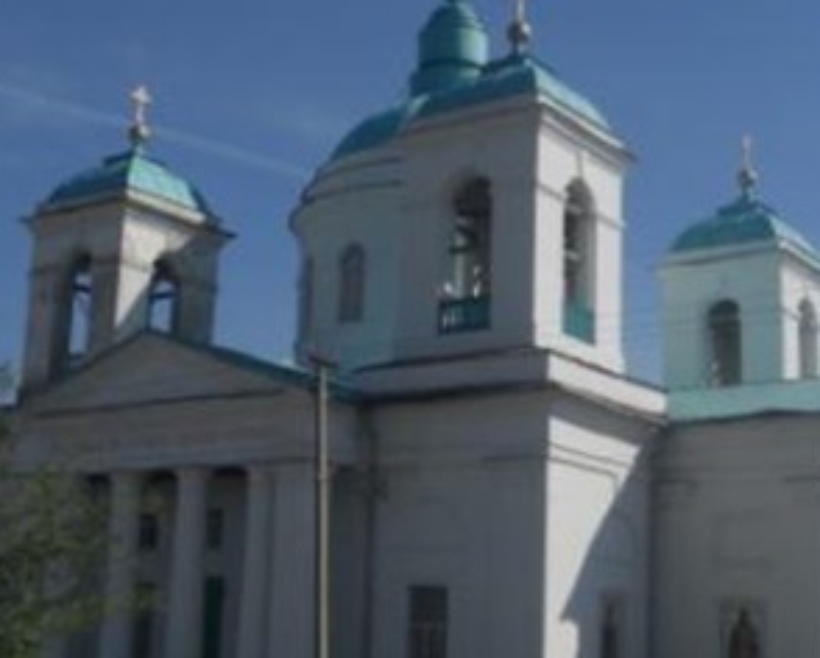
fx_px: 1531
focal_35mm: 63
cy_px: 358
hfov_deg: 30.0
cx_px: 368
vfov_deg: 24.3
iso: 80
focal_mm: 6.9
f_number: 9.8
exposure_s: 1/320
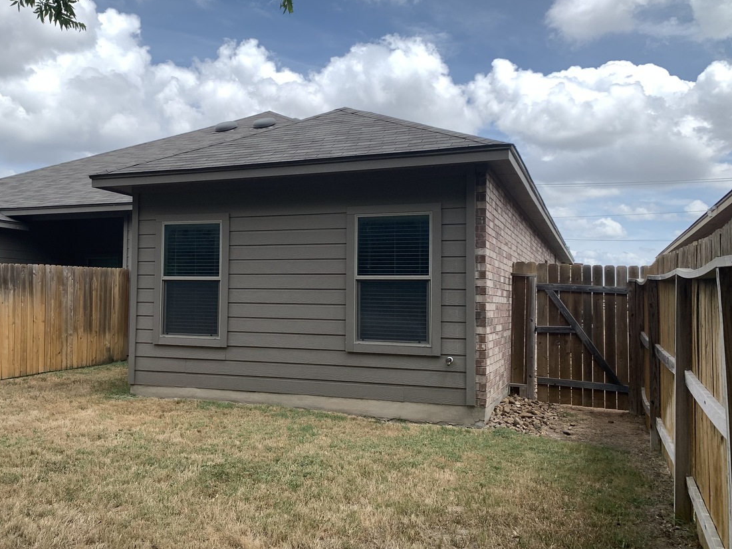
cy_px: 277
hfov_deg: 53.3
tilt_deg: +5.6
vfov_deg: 41.8
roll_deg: -2.3
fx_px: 719
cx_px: 272
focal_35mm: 34
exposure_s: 1/2421
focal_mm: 4.25
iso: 25
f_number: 1.8
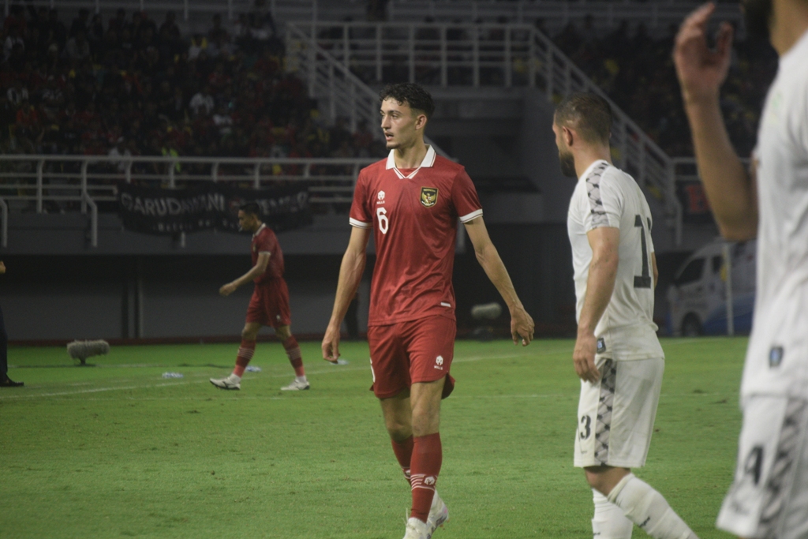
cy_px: 270
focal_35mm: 300
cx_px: 404
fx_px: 6734
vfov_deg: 4.6
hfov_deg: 6.9
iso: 1600
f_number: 5.6
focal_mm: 200
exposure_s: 1/400
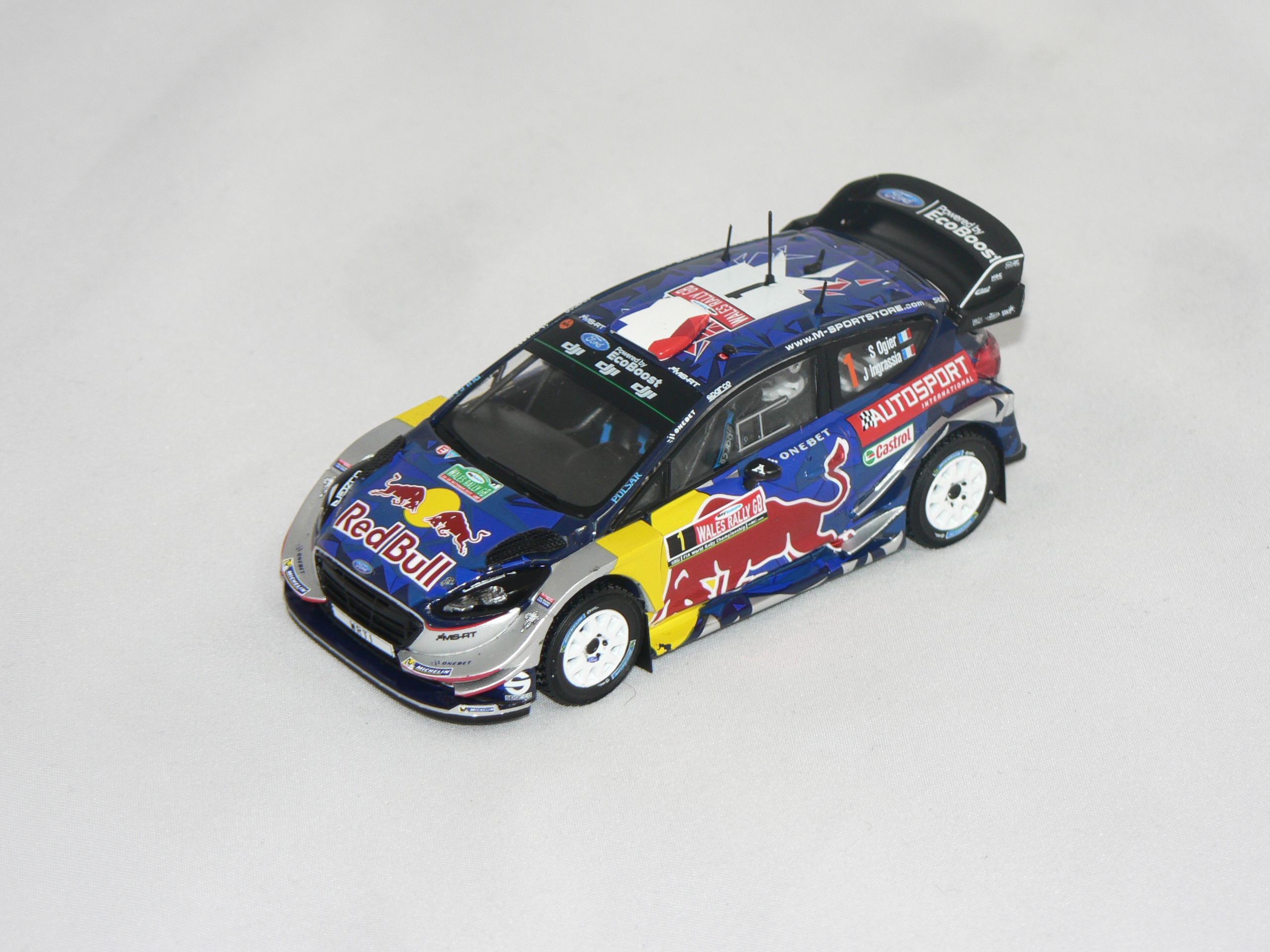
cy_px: 476
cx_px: 635
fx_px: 5283
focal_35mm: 144
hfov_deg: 13.7
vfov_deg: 10.3
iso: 80
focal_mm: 24.1
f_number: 3.3
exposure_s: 1/60
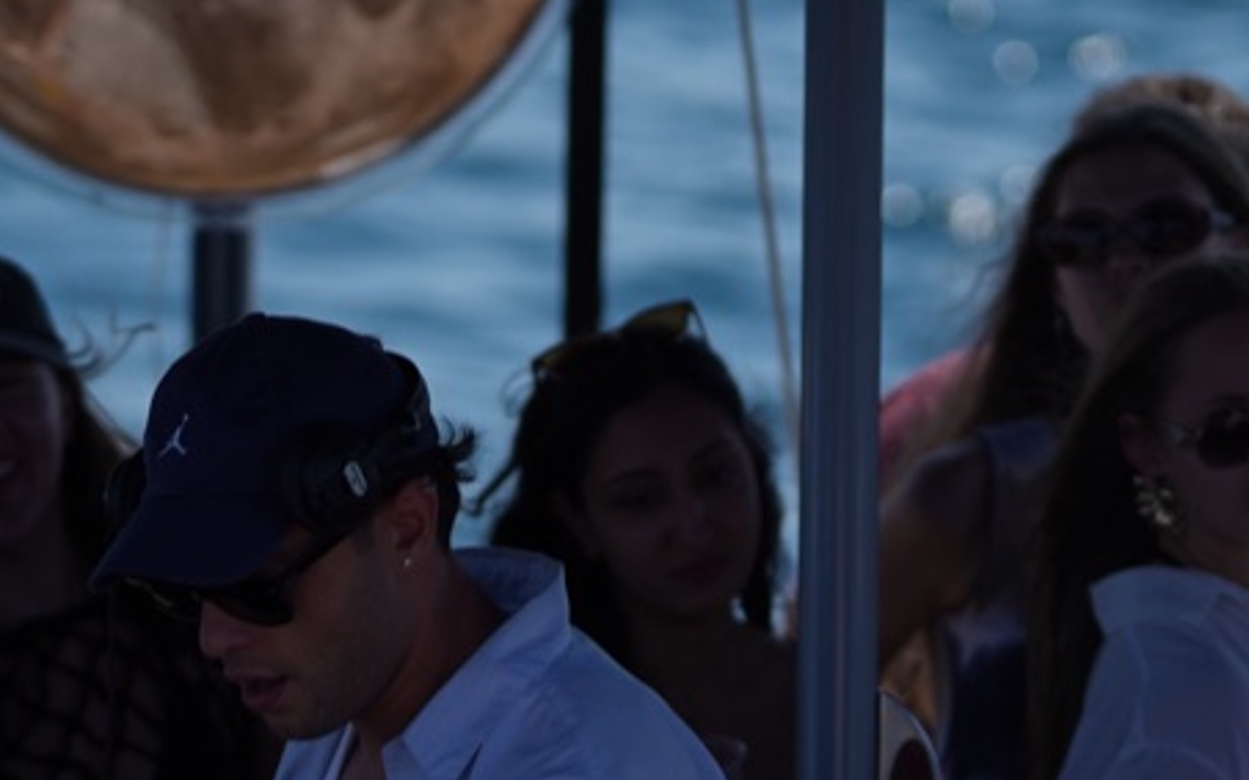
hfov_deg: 5.4
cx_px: 780
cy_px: 744
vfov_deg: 3.4
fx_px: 13240
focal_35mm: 389
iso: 64
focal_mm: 108
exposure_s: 1/1600
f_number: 2.8
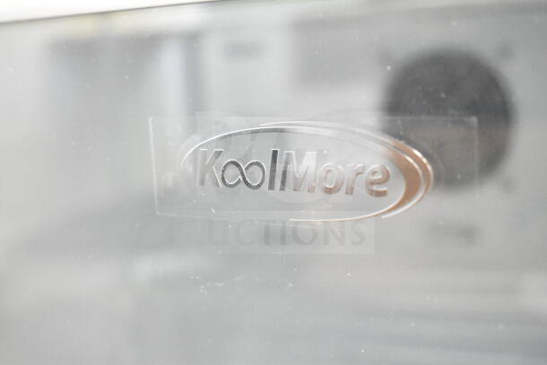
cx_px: 274
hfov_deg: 35.0
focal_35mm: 57
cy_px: 182
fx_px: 866
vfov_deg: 23.8
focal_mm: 38
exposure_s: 1/60
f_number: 4.8
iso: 14400
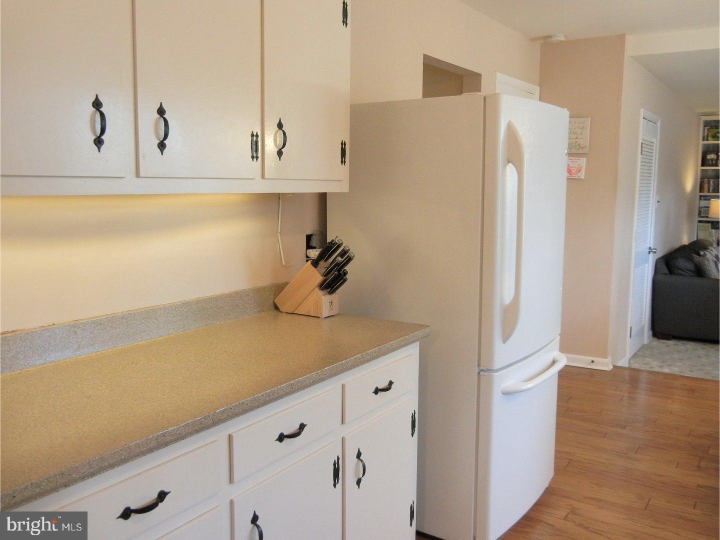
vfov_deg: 46.8
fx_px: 624
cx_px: 360
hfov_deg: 60.0
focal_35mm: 30
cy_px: 270
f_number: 3.5
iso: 257
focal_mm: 5.4
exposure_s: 1/29.3
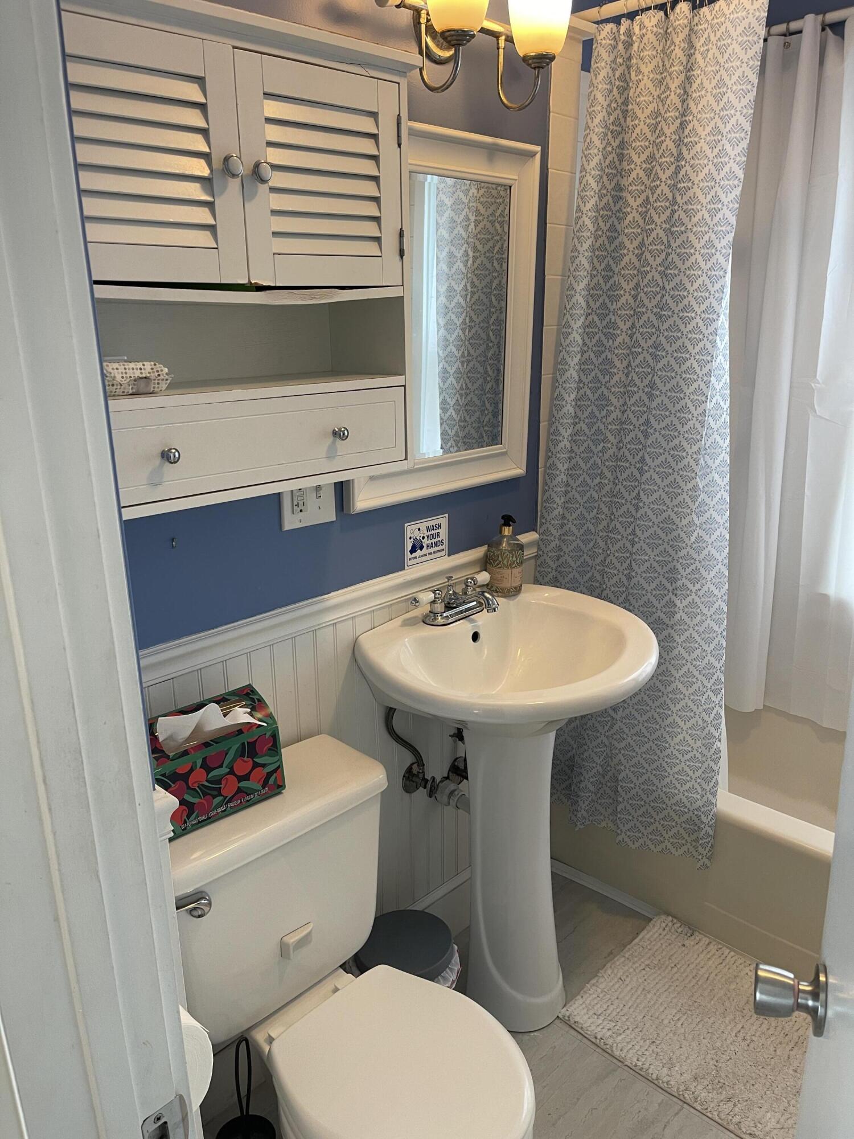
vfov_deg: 69.4
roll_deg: +1.4
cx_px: 427
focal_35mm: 25
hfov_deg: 54.9
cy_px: 570
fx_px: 822
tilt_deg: -17.5
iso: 80
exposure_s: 1/60
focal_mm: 5.1
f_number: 1.6
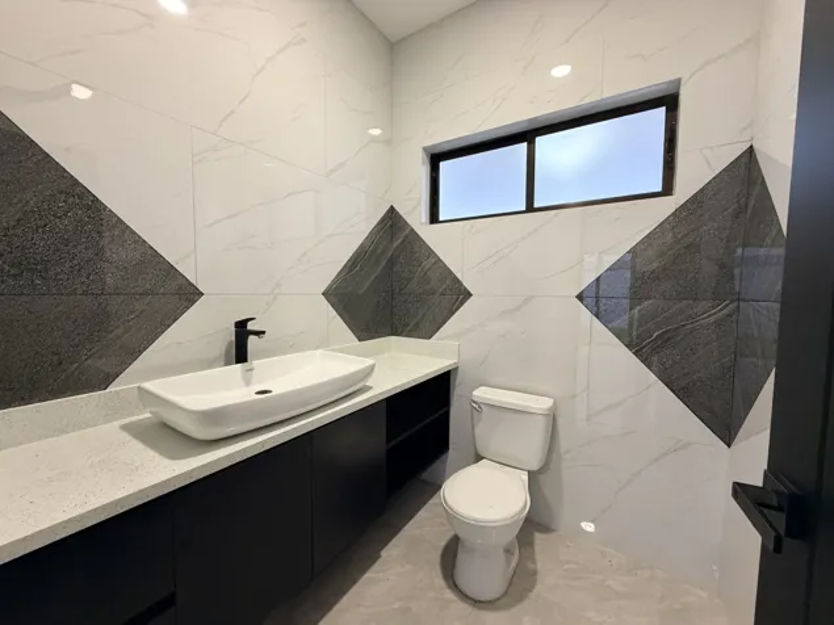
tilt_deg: -4.7
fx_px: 337
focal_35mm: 14
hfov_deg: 102.1
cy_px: 312
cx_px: 417
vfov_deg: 85.7
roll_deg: +0.6
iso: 400
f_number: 2.2
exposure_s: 1/60
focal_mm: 2.22
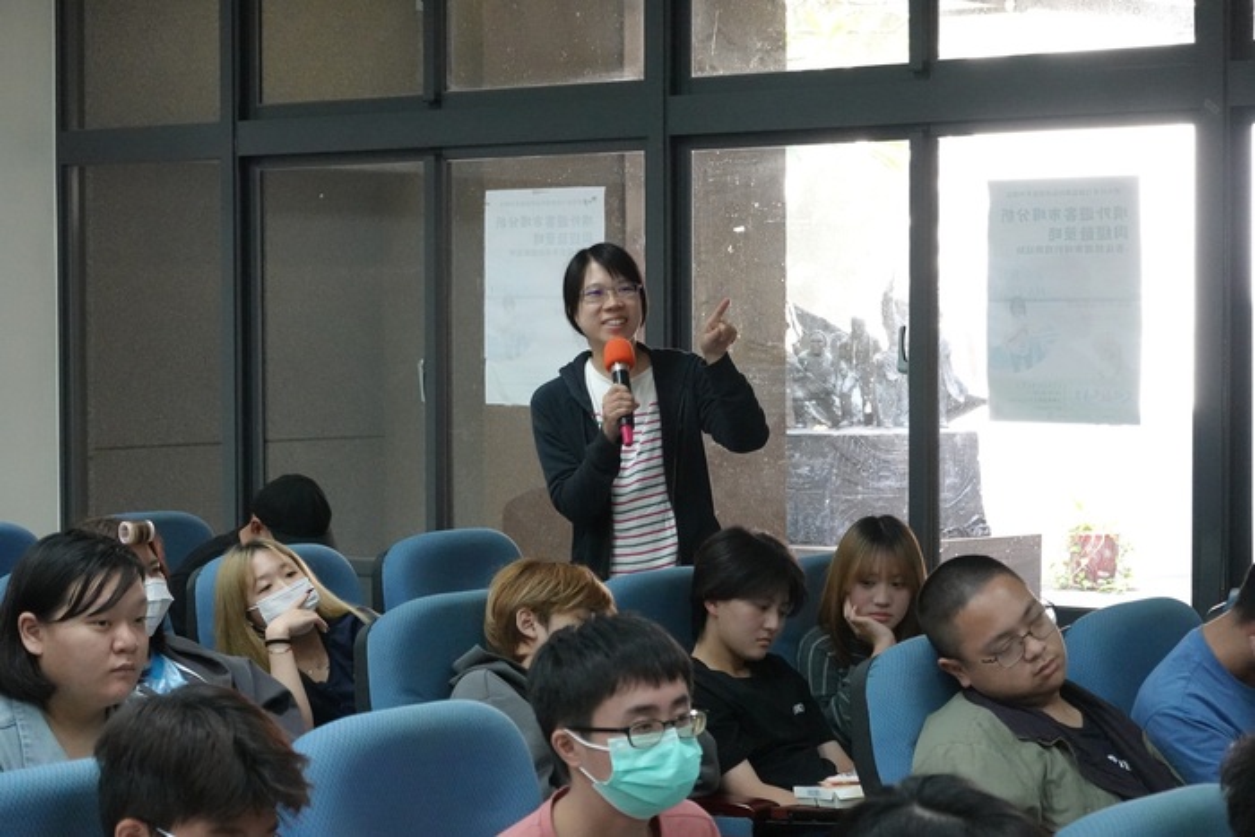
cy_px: 418
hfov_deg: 22.9
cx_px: 628
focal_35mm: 89
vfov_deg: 15.4
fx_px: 3103
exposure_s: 1/200
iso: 3200
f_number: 4
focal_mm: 32.7
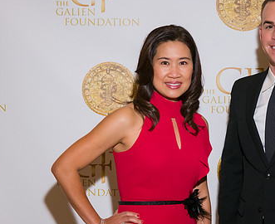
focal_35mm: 97
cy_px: 132
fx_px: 796
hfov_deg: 19.5
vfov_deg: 16.0
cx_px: 190
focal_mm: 48
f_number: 5
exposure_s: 1/125
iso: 1600
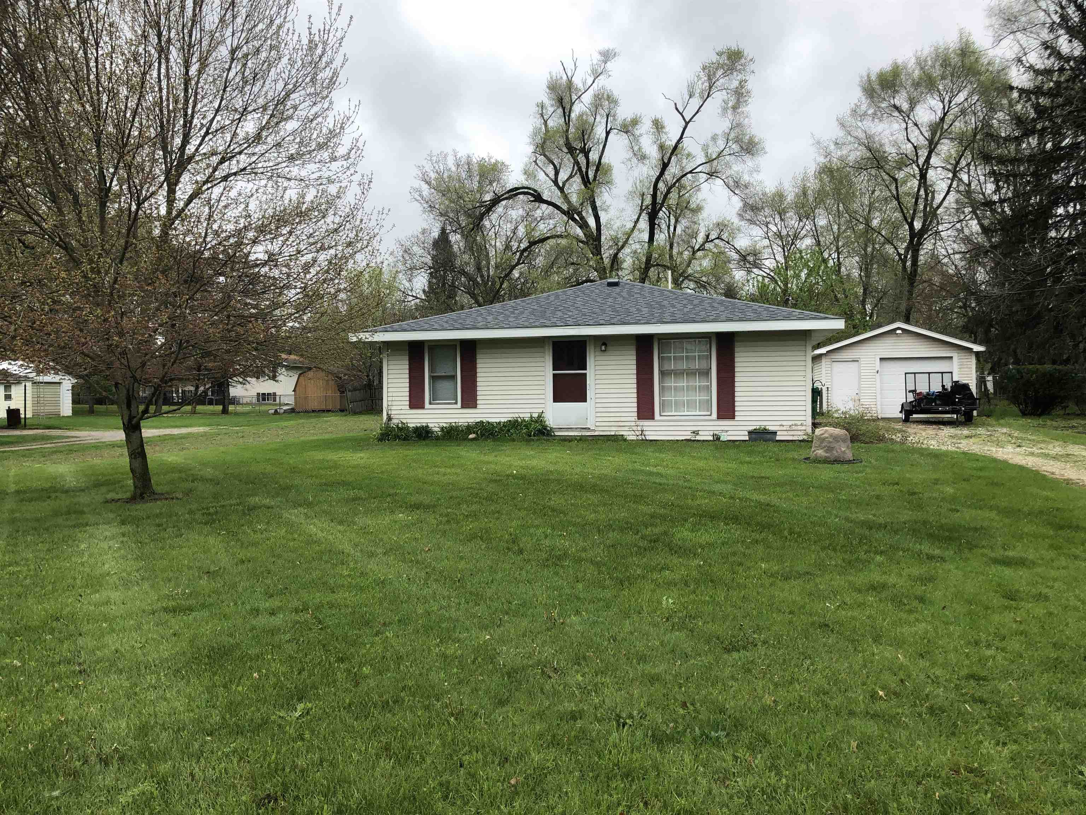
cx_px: 543
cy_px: 408
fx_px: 878
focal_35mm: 28
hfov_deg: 63.4
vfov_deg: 49.7
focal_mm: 3.99
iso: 20
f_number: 1.8
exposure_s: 1/440
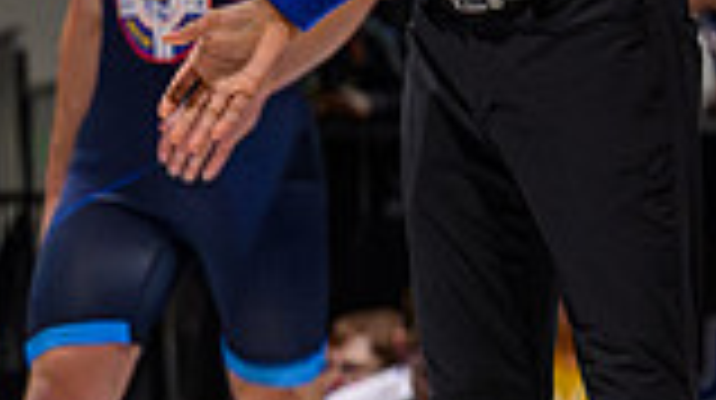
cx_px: 1222
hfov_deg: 5.3
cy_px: 37
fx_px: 7604
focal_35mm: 401
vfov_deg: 3.0
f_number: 2.8
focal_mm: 82
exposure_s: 1/500
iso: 5000
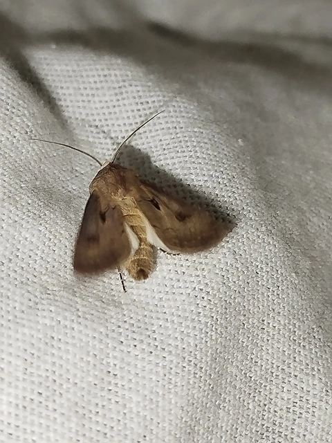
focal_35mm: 81
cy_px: 222
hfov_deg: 18.2
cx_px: 166
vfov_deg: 24.1
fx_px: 1036
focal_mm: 5.31
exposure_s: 1/50
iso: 160
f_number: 1.7
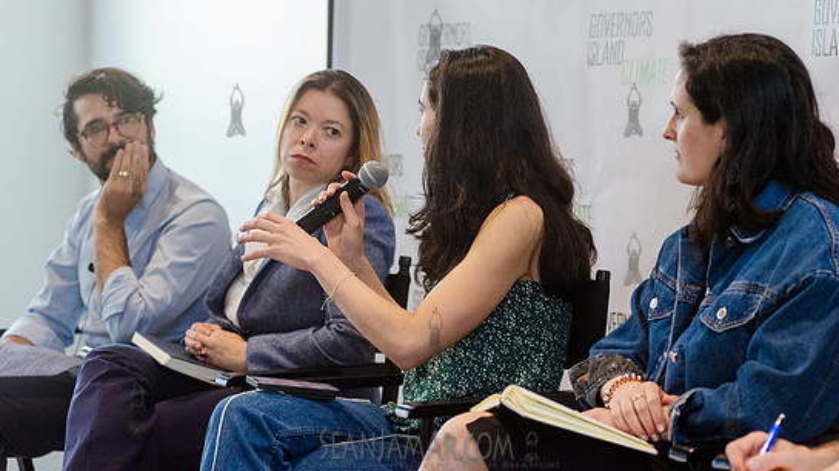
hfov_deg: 17.2
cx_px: 434
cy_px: 184
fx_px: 2780
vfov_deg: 9.7
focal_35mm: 125
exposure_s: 1/320
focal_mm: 112
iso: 4000
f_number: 4
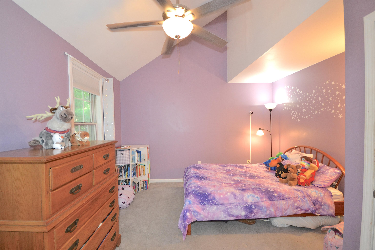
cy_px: 125
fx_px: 156
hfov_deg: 100.4
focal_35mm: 15
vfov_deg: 77.3
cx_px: 188
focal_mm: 10
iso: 800
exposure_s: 1/60
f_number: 4
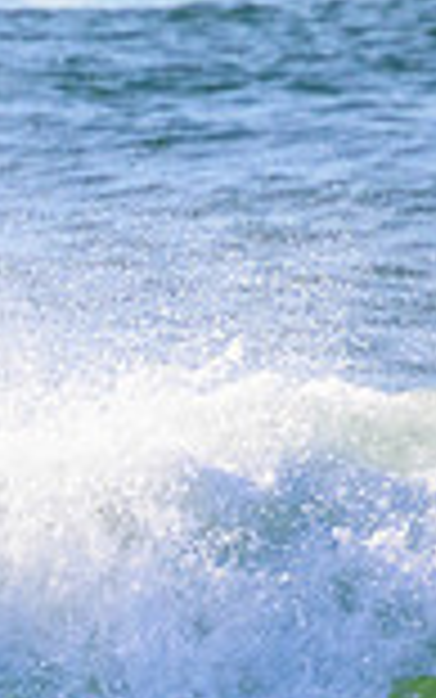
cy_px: 628
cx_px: -508
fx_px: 58008
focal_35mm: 3054
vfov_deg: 0.7
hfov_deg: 0.4
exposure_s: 1/2000
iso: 1600
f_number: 11
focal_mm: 800
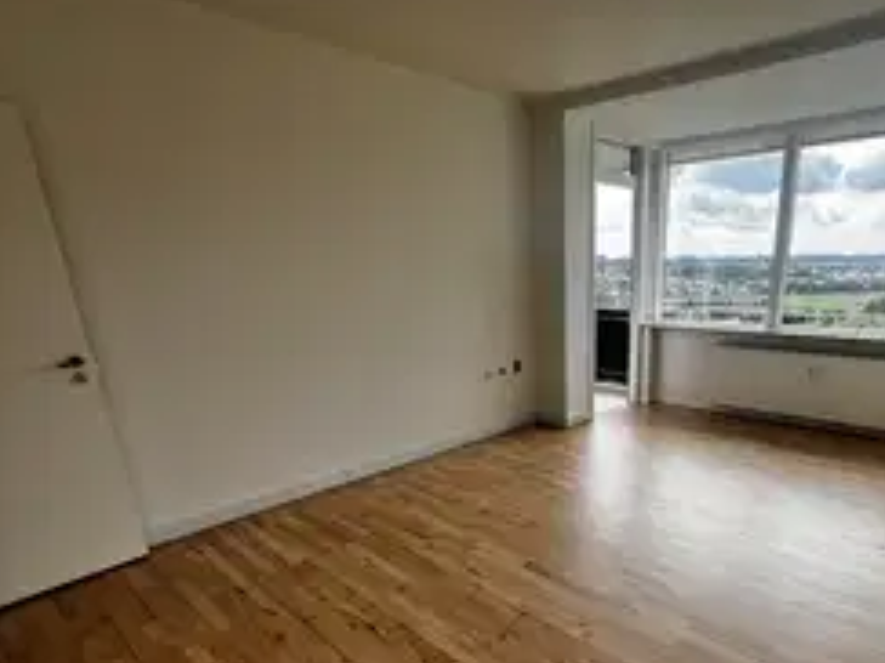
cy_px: 455
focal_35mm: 20
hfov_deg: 80.1
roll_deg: +1.4
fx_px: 511
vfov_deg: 63.8
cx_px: 559
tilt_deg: -18.9
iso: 32
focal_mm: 1.57
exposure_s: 1/339
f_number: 1.8
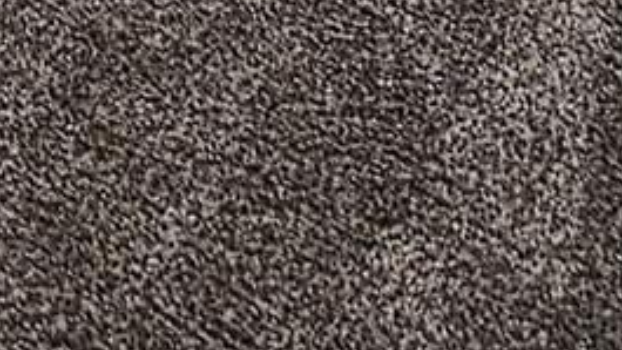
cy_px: -1905
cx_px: -437
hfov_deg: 15.4
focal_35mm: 123
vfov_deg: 4.8
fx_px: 2028
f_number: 2.2
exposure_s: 1/120
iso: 64
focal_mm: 2.2
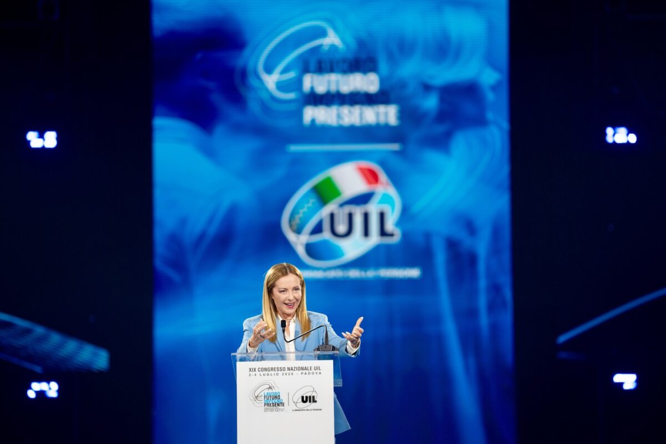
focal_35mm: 150
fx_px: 2775
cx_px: 333
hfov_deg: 13.7
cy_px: 222
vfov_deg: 9.1
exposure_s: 1/500
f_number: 2.2
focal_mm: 150
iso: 320
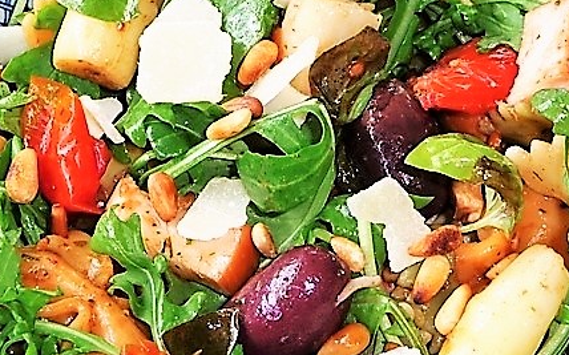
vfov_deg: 14.2
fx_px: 1426
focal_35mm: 92
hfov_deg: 22.6
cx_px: 312
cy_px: 142
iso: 100
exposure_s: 1/30
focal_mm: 9.8
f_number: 4.4
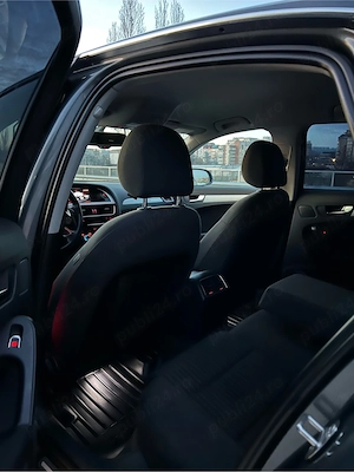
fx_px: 355
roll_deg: -1.0
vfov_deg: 67.3
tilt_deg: -11.0
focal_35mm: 26
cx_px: 177
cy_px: 236
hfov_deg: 53.1
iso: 2500
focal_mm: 5.7
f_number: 1.5
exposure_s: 1/15
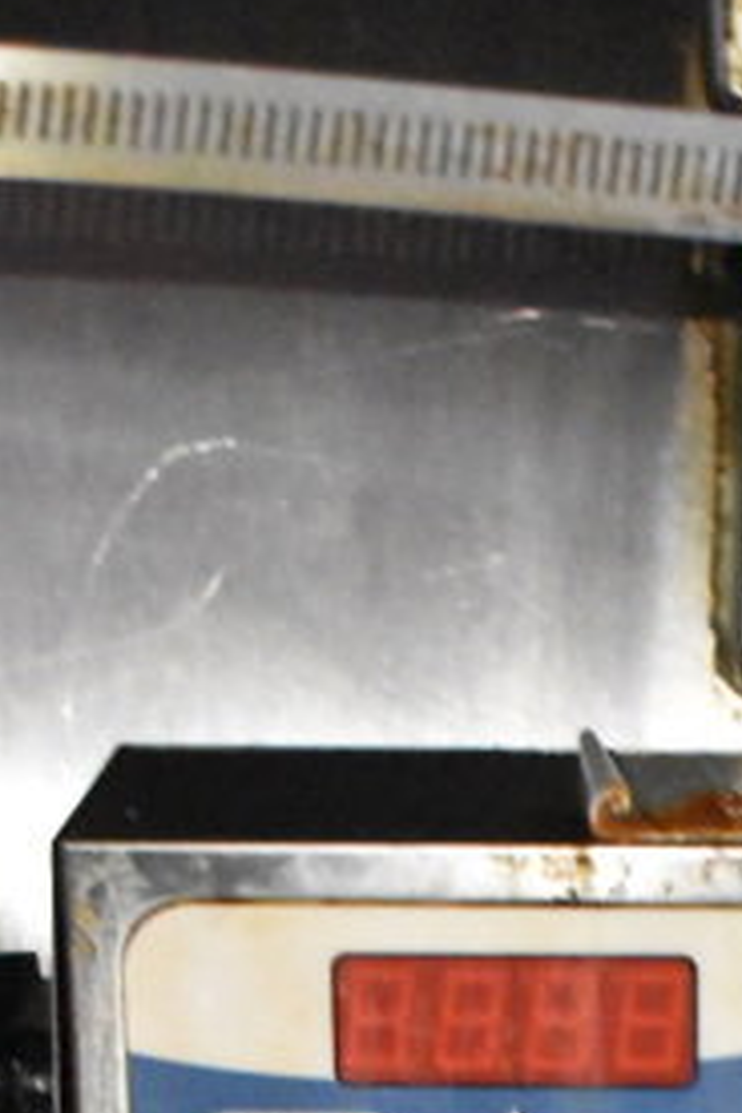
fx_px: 5225
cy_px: 1700
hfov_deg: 8.0
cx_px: 968
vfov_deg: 11.6
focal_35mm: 169
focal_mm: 34
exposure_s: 1/50
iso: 12800
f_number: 4.5
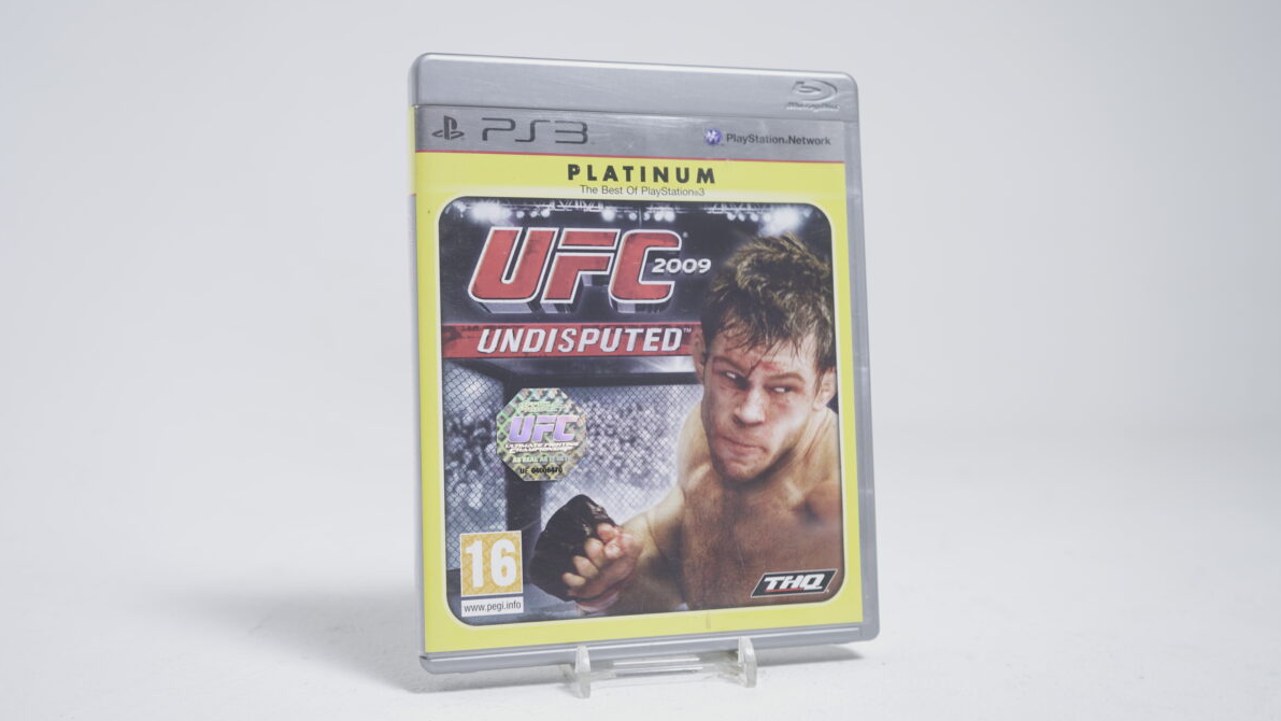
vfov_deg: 31.2
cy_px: 352
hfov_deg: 52.8
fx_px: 1291
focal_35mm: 38
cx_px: 642
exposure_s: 1/5
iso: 100
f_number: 5.6
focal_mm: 36
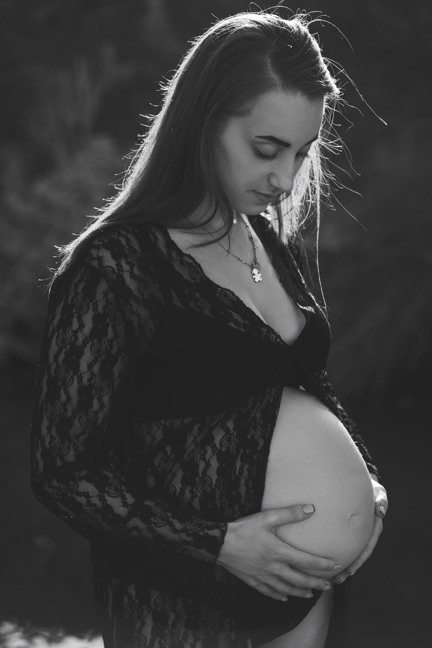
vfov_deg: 23.9
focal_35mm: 85
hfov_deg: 16.1
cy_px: 324
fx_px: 1530
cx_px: 216
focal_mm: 85
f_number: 4
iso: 100
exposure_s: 1/800
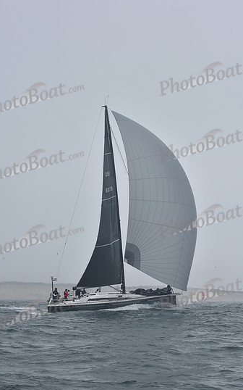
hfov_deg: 16.9
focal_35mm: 77
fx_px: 816
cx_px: 122
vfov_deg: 26.8
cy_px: 192
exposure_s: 1/800
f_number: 11
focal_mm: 70
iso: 250
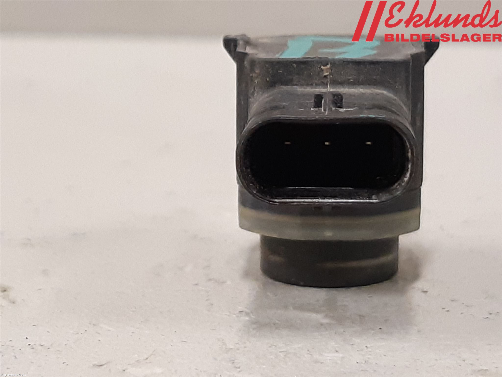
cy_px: 188
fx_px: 377
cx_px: 251
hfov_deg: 67.3
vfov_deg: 53.1
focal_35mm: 26
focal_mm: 3.93
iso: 200
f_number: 1.7
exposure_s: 1/50
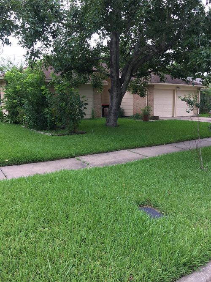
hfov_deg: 48.2
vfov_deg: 61.7
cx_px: 106
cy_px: 141
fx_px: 236
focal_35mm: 29
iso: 32
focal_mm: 4.15
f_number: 2.2
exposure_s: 1/40
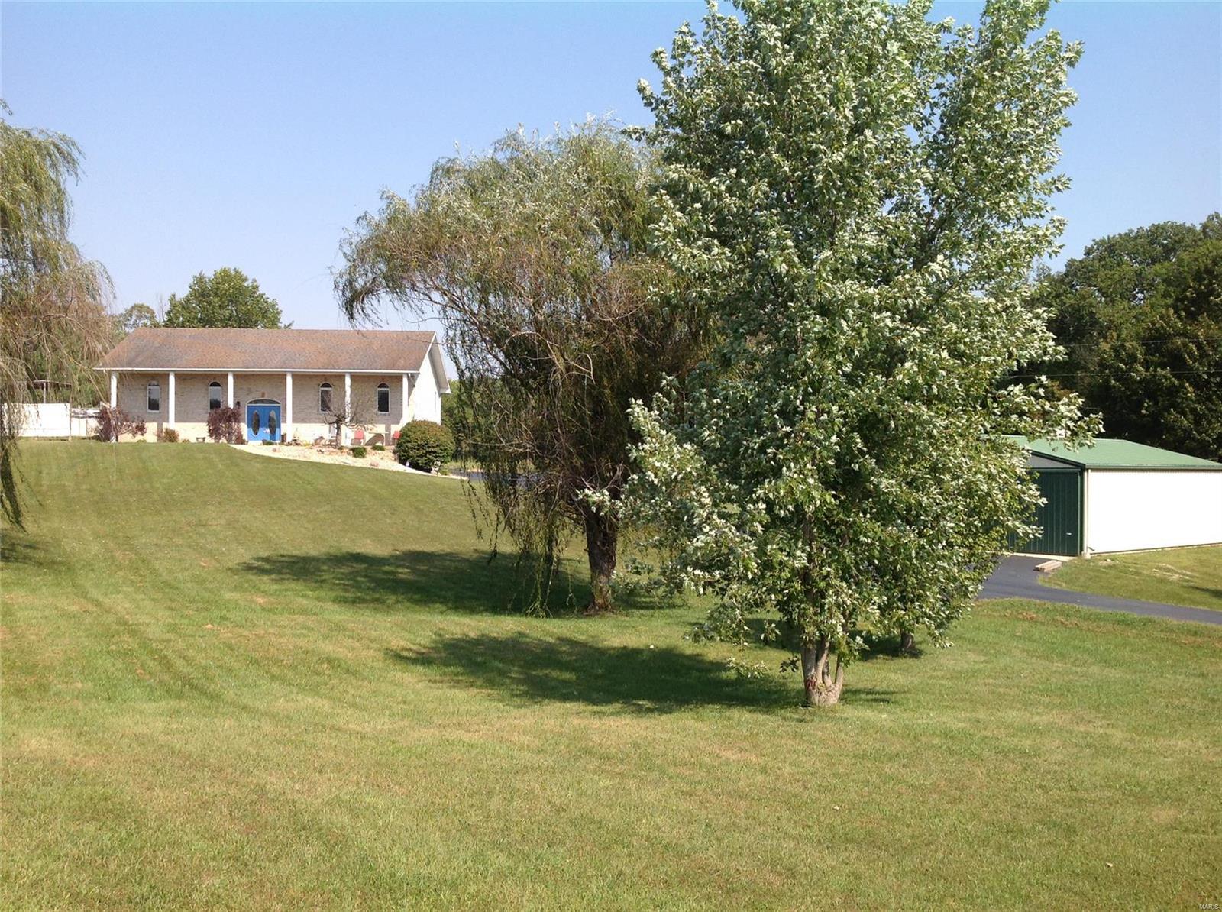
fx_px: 1233
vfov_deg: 40.6
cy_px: 456
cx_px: 611
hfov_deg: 52.7
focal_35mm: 35
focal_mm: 4.28
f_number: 2.4
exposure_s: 1/1592
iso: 50
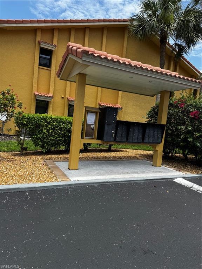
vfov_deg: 71.6
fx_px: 187
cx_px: 101
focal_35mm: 24
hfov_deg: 56.8
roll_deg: -6.3
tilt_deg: -2.9
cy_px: 134
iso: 80
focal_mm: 6.76
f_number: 1.78
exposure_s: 1/2415
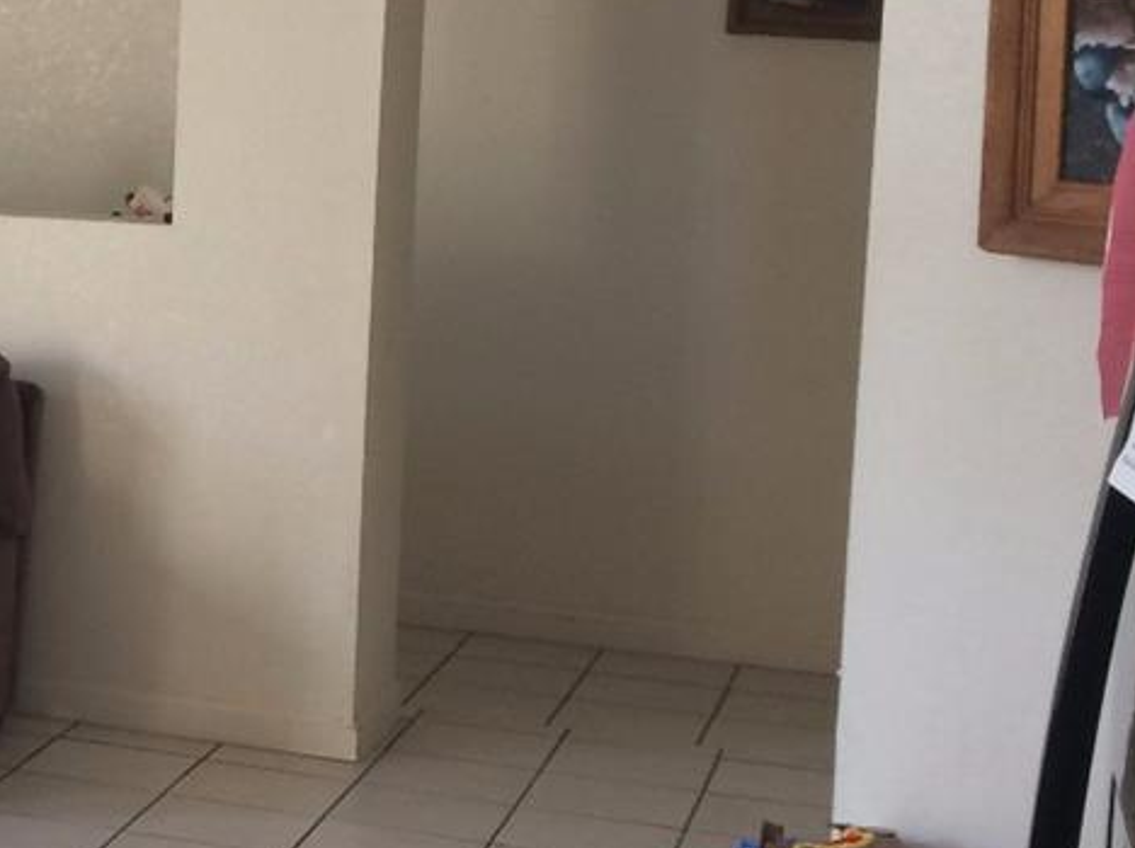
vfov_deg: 15.8
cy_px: 172
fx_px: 3046
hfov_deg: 19.0
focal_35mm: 93
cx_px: -478
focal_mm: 4.15
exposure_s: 1/30
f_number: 2.2
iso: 80
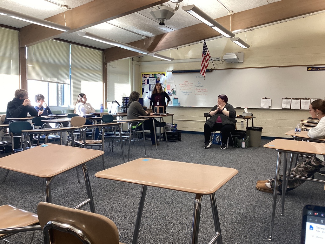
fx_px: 291
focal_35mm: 31
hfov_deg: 58.4
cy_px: 122
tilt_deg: -5.3
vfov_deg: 45.4
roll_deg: -0.3
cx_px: 162
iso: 100
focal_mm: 3.3
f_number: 2.4
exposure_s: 1/60
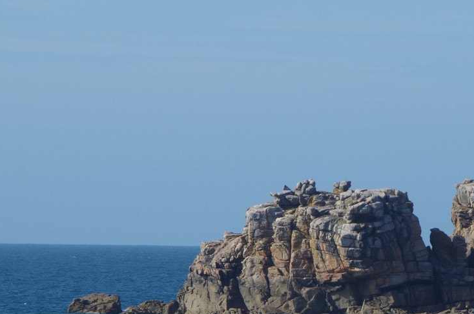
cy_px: 225
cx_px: 390
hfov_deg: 3.1
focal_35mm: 667
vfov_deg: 2.1
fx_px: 8763
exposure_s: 1/100
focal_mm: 200
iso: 100
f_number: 14
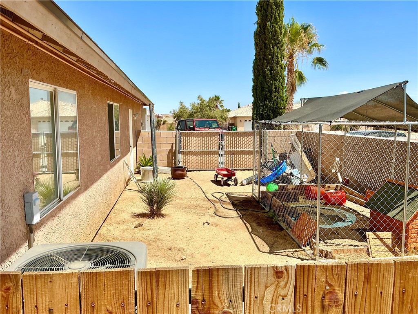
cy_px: 157
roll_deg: +0.2
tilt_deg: -7.9
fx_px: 350
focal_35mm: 29
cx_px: 209
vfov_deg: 48.2
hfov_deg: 61.7
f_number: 1.8
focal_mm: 3
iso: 25
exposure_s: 1/2141
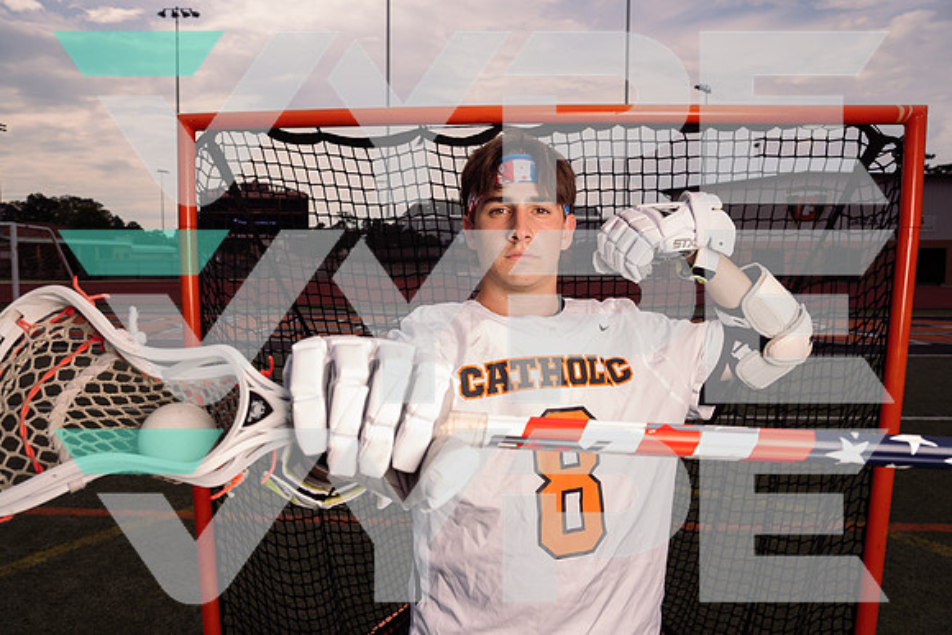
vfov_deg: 53.2
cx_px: 476
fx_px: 635
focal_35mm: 24
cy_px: 318
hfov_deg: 73.7
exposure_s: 1/250
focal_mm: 24
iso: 50
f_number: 7.1
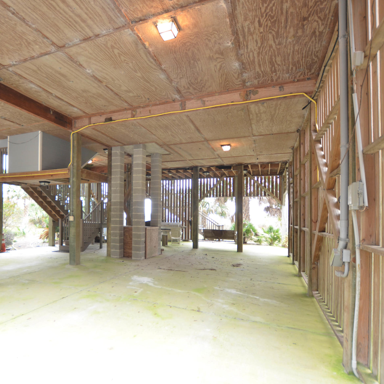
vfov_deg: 74.8
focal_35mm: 20
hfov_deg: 73.2
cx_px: 138
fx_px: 251
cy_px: 193
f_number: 3.5
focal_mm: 10
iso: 320
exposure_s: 1/30
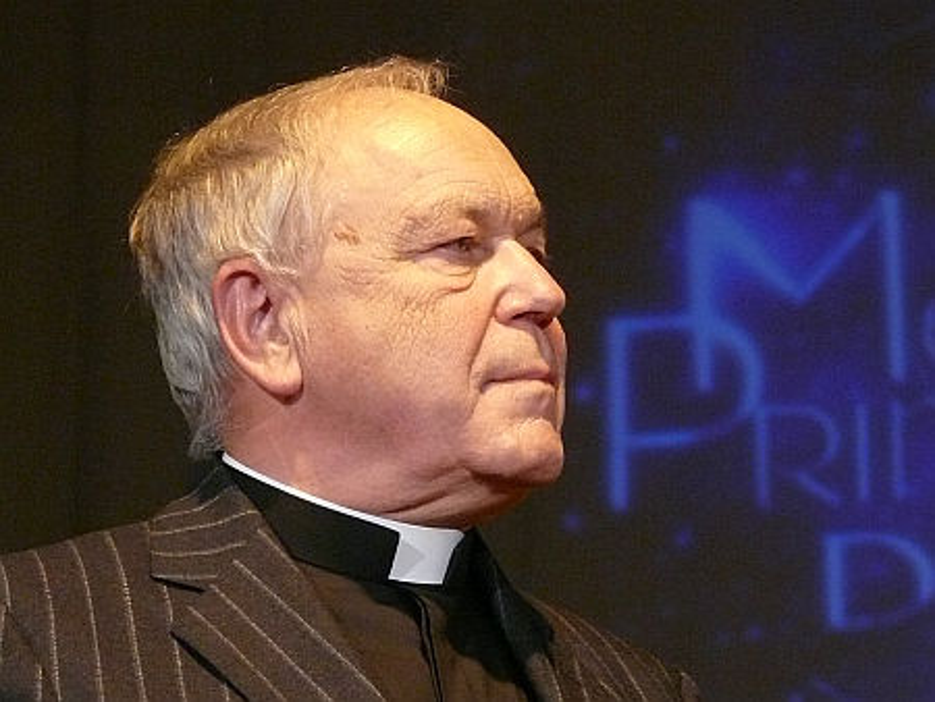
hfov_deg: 8.3
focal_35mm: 239
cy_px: 351
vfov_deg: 6.2
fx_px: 6459
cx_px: 468
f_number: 3.6
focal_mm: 28.2
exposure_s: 1/60
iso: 400
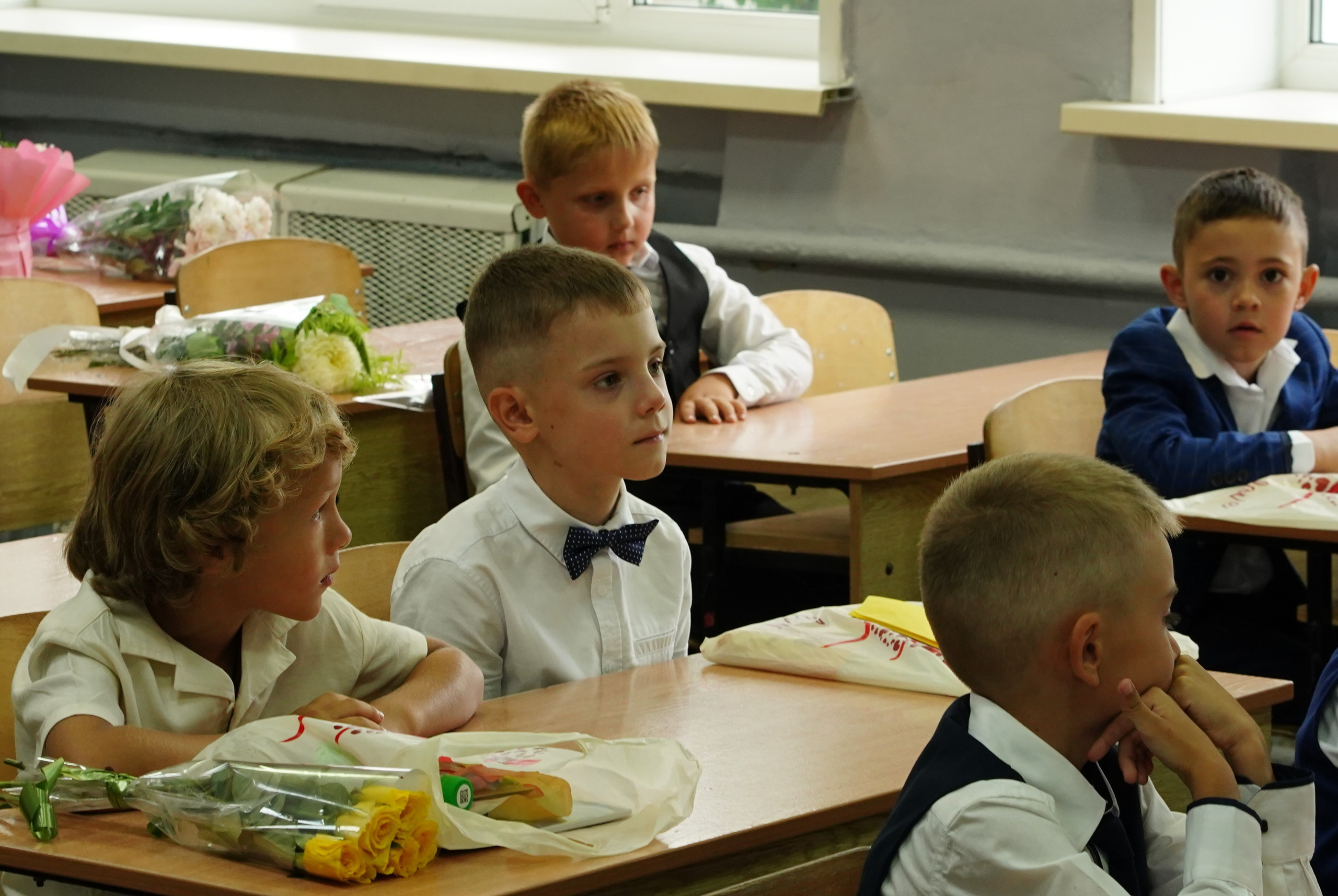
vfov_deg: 10.8
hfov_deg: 16.1
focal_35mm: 127
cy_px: 448
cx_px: 669
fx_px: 4726
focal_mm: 85
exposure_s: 1/80
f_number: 9
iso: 1600
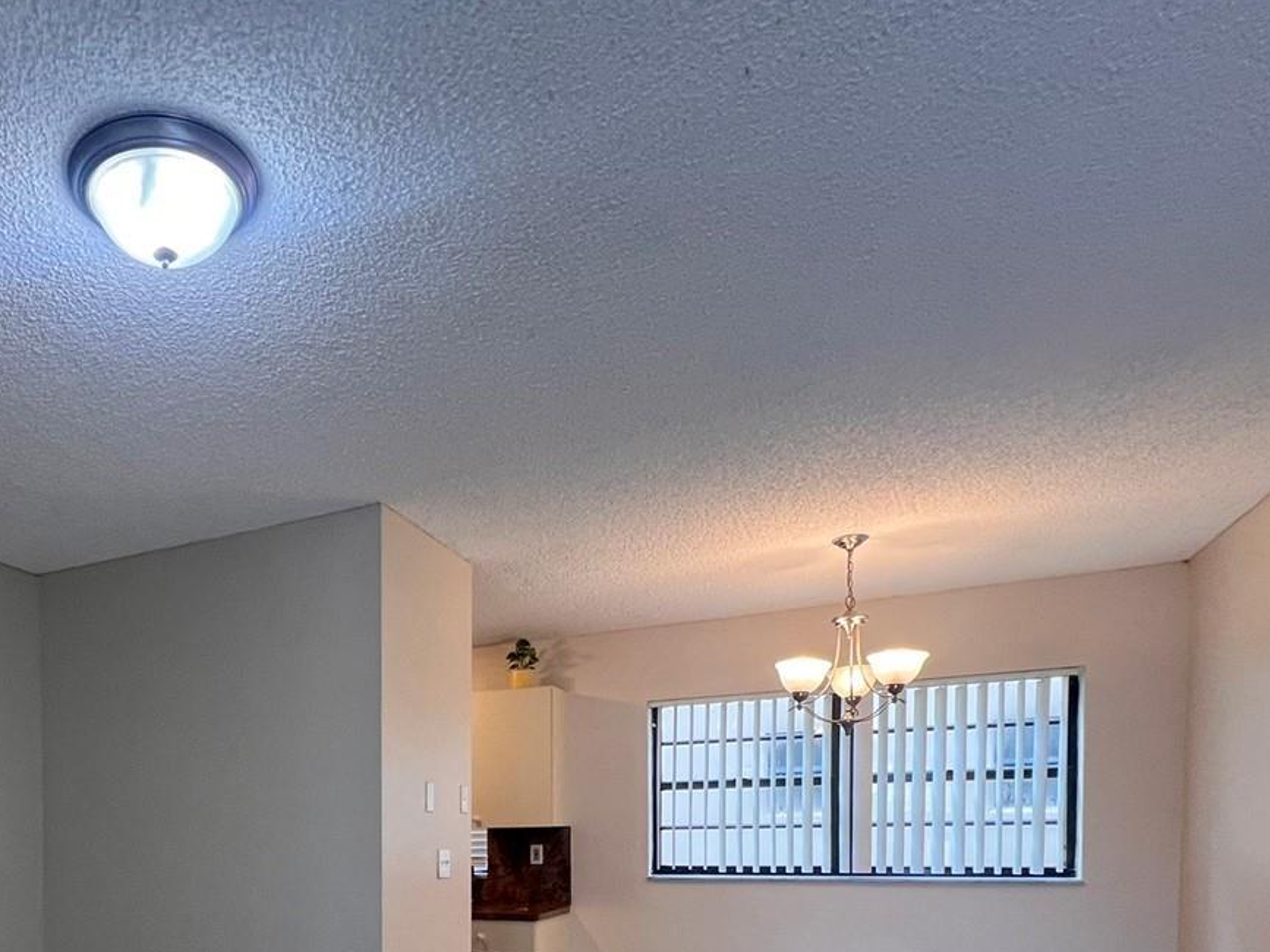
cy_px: 866
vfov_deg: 50.1
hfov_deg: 66.1
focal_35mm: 24
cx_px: 283
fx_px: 880
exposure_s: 1/120
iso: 160
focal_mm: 1.57
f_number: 1.8
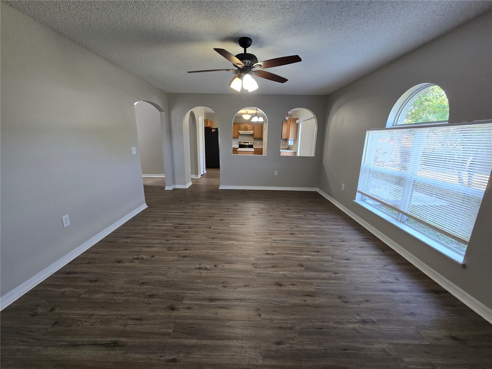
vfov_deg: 89.9
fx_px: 185
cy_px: 184
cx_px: 246
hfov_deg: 106.2
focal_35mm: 13
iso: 100
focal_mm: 2.2
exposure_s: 1/60
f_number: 2.2
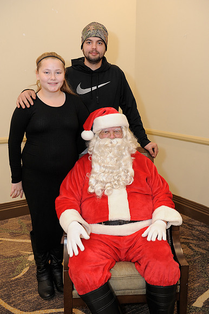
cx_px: 104
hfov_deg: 33.4
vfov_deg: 48.5
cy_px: 157
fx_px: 349
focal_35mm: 40
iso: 1600
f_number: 4
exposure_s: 1/100
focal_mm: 40
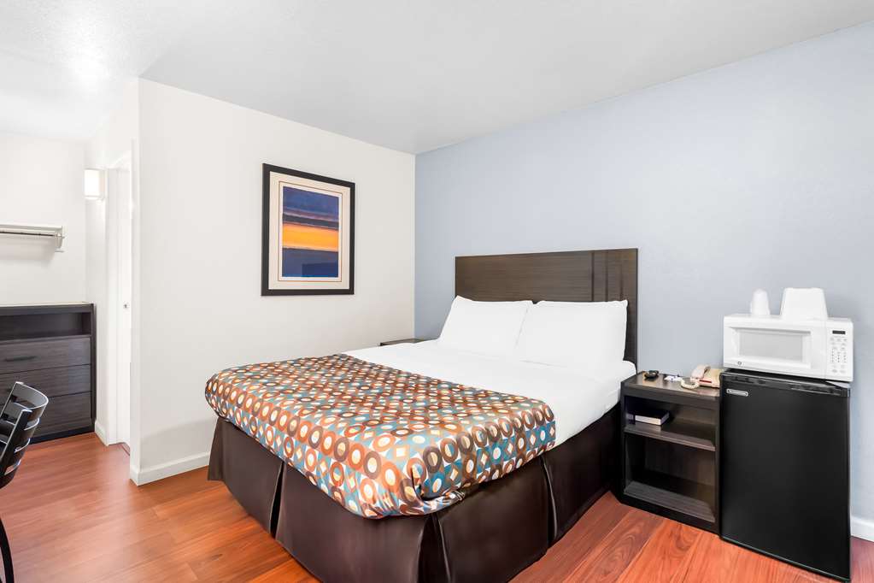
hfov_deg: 96.7
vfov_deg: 73.7
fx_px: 388
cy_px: 292
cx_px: 437
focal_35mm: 16
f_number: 8
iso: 400
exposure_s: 2
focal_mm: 11
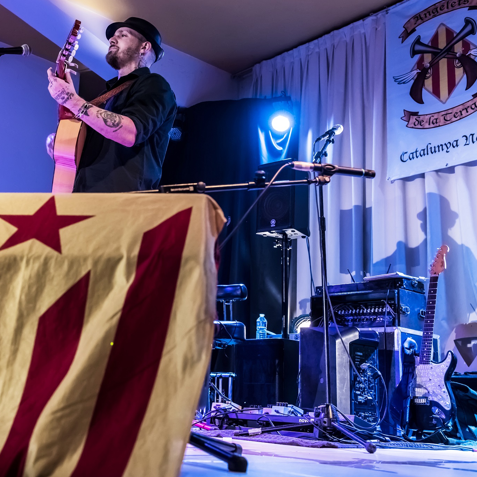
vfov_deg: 40.0
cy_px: 232
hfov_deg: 39.2
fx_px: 655
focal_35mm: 42
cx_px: 136
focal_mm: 32
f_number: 4.5
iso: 1250
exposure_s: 1/100
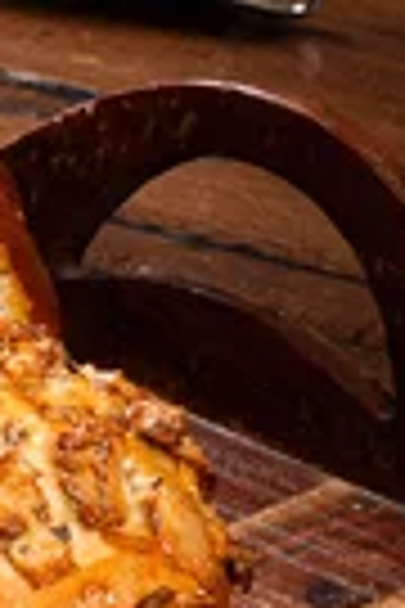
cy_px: 356
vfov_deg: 4.1
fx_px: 8420
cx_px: -639
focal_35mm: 499
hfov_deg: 2.7
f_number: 9
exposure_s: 1/100
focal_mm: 90
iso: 500
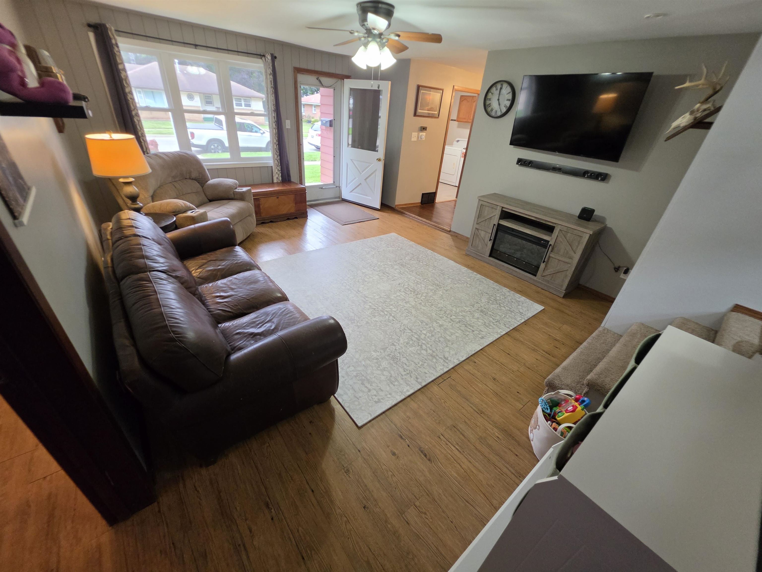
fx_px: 286
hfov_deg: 106.2
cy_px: 286
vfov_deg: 89.9
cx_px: 381
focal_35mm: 13
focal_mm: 2.2
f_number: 1.9
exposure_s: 1/60
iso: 320
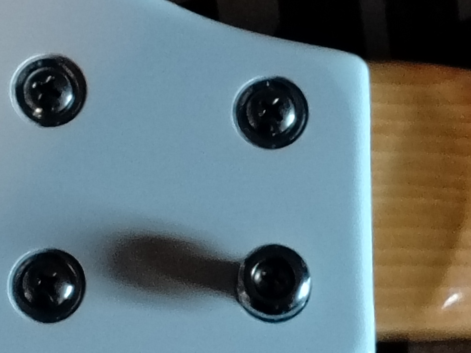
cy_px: 176
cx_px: 236
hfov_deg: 9.2
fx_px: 2925
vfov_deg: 6.9
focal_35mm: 215
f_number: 1.8
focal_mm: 4.05
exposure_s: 1/33.3
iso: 988
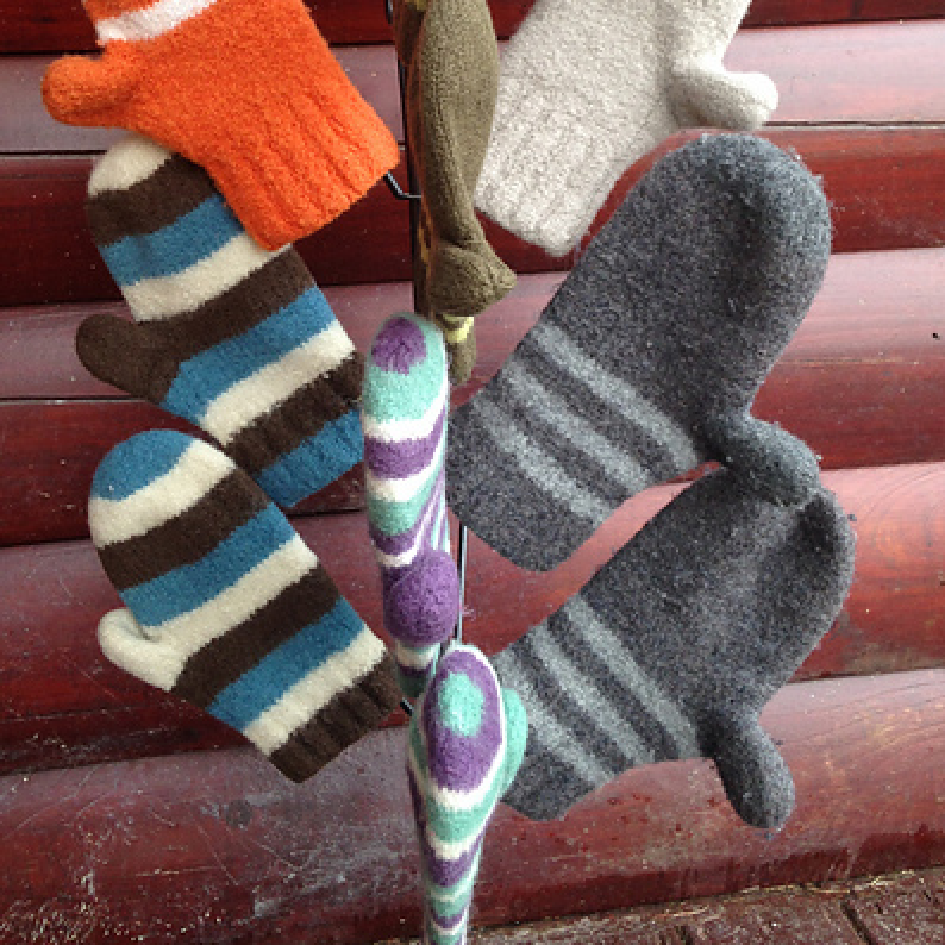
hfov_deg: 36.1
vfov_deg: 35.3
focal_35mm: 47
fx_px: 1452
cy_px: 248
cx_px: 457
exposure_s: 1/40
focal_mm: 4.12
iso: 64
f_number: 2.4
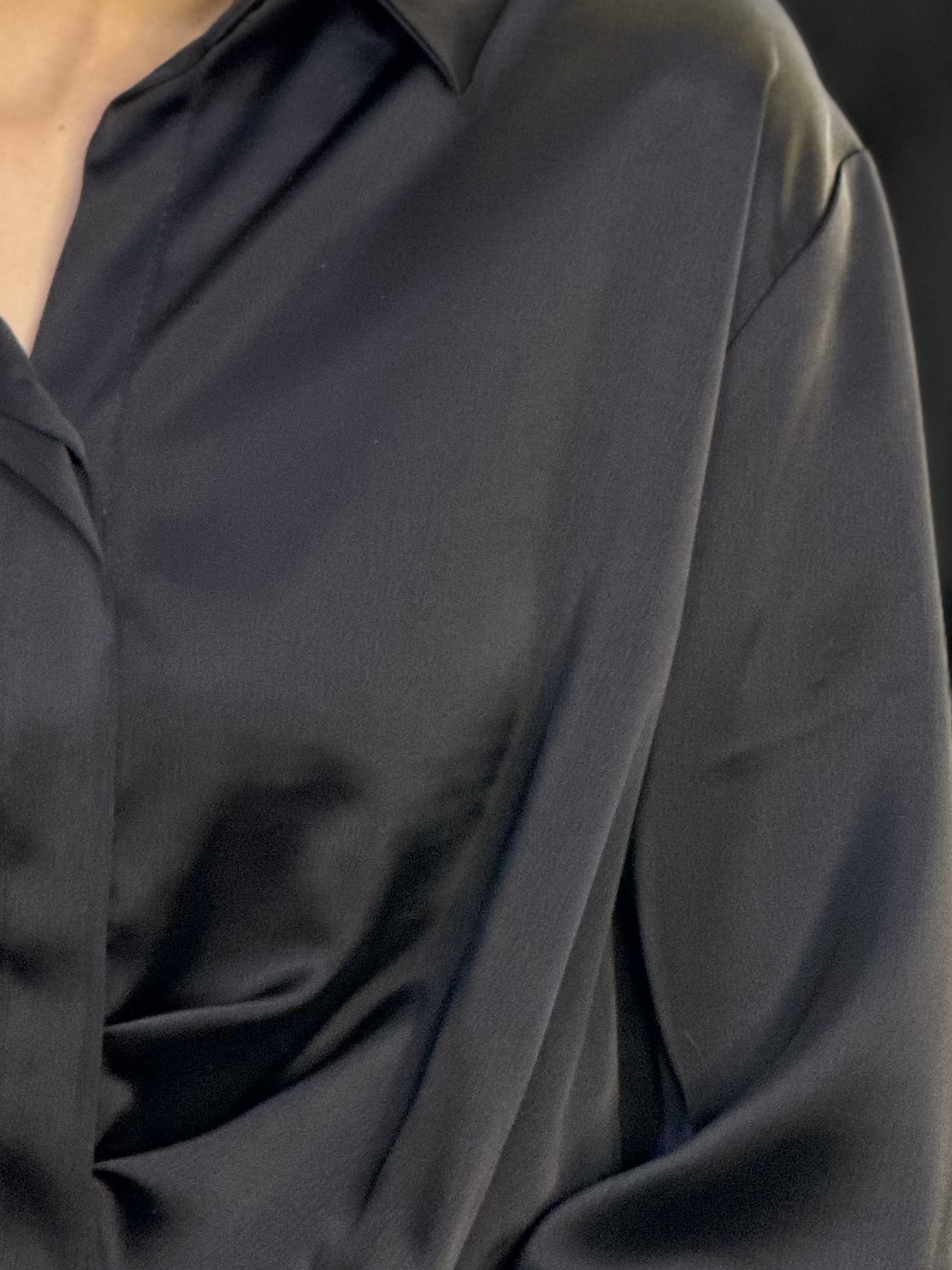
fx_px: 6931
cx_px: 72
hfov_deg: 7.8
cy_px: -271
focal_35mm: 189
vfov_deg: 10.3
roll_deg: -0.8
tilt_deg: -7.6
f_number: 2.8
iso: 125
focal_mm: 9
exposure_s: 1/33
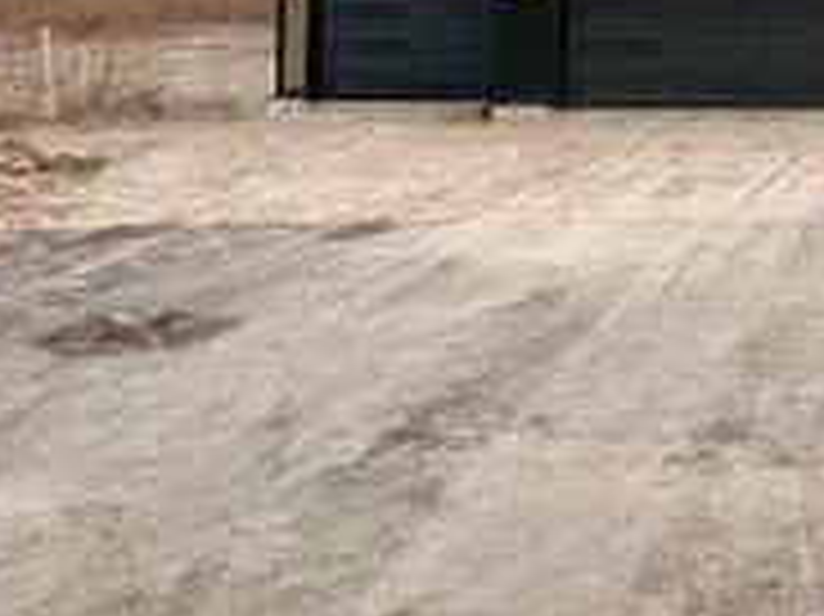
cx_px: 995
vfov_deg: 19.7
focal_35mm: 71
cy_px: -79
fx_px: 1689
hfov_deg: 24.7
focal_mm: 5.96
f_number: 1.6
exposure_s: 1/791
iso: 50
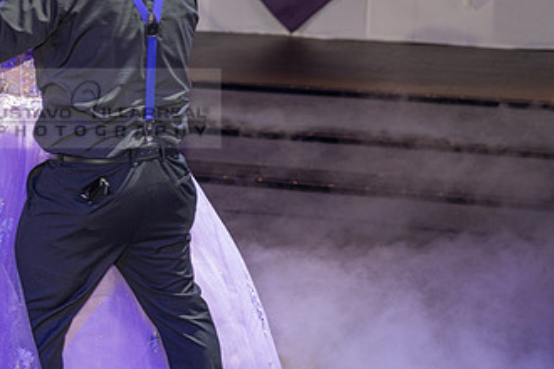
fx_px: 1893
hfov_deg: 16.5
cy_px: 108
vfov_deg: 11.1
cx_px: 79
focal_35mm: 123
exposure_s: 1/125
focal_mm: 70
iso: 1000
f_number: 3.5
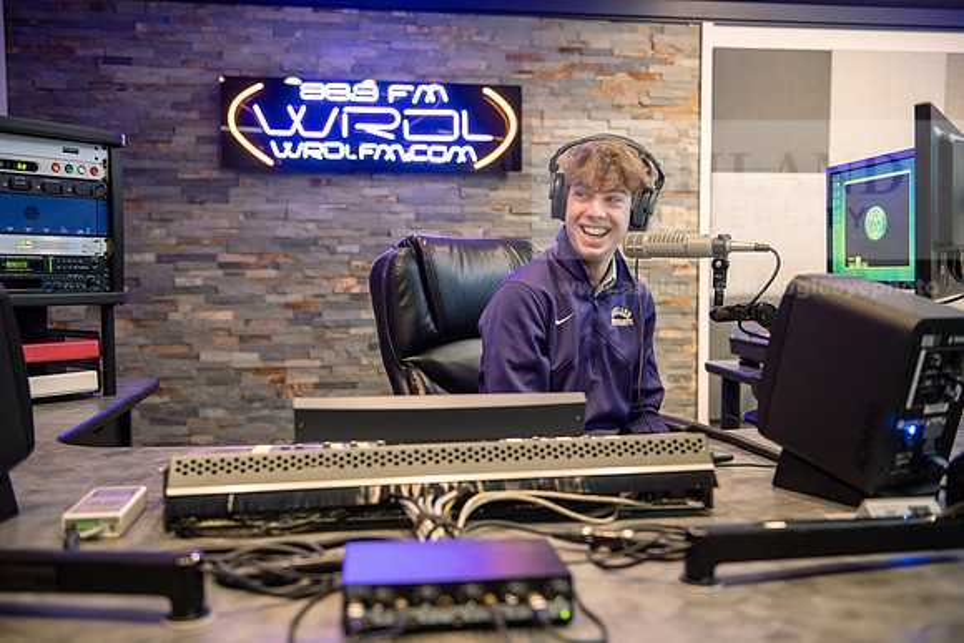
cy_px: 322
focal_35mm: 36
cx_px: 482
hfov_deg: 53.1
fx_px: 964
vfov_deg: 36.9
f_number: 2.8
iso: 1250
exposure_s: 1/60
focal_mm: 36
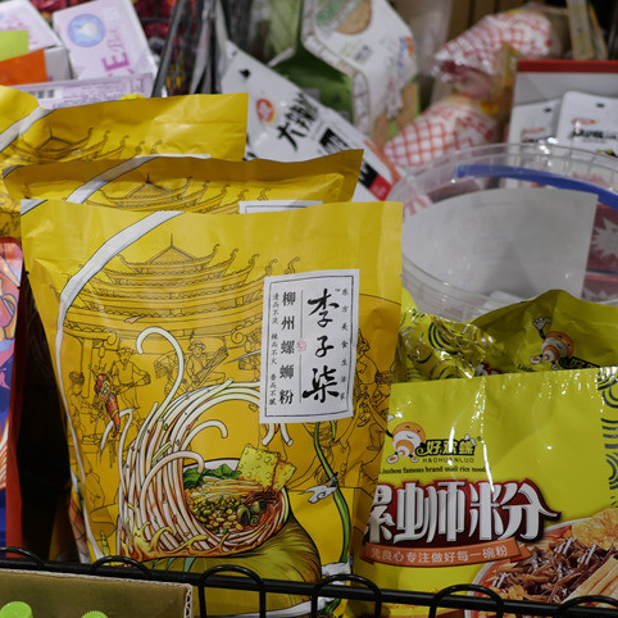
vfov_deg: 31.0
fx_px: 1111
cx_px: 103
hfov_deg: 30.2
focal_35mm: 55
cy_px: 387
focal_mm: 15
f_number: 1.7
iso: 200
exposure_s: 1/125
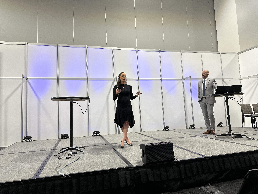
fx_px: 179
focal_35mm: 24
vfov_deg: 56.8
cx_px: 129
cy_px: 97
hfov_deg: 71.6
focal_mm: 6.86
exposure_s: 1/120
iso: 125
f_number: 1.78
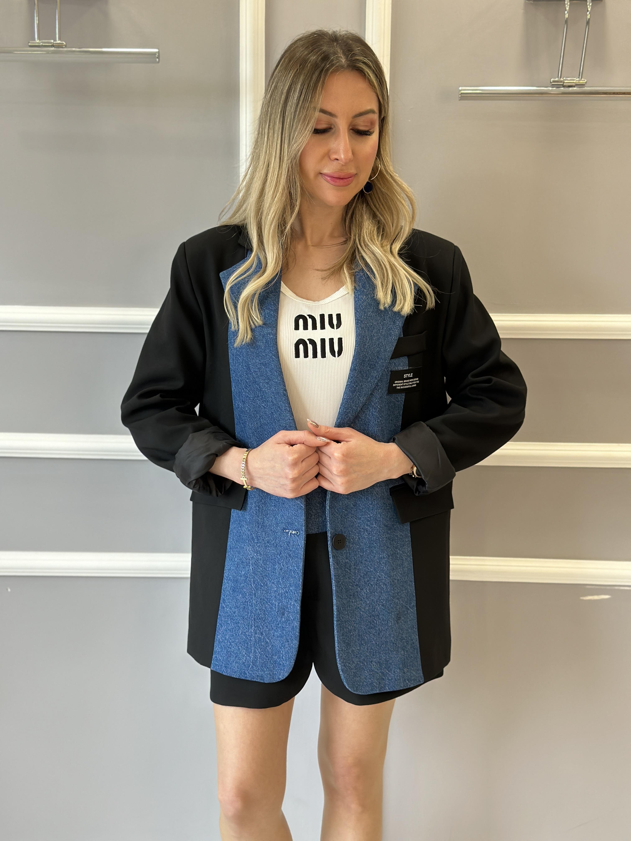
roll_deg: -1.3
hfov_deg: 30.3
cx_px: 316
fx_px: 1167
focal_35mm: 48
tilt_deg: -8.1
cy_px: 420
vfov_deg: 39.7
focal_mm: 6.86
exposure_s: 1/99
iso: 125
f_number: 1.78
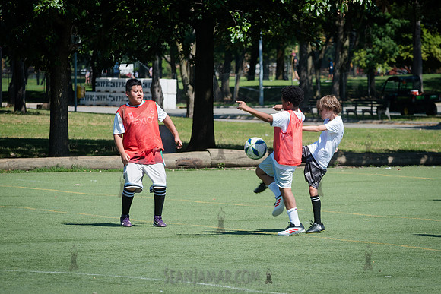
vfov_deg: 5.1
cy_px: 158
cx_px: 296
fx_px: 3310
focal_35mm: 270
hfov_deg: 7.6
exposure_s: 1/400
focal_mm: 200
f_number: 9
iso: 200
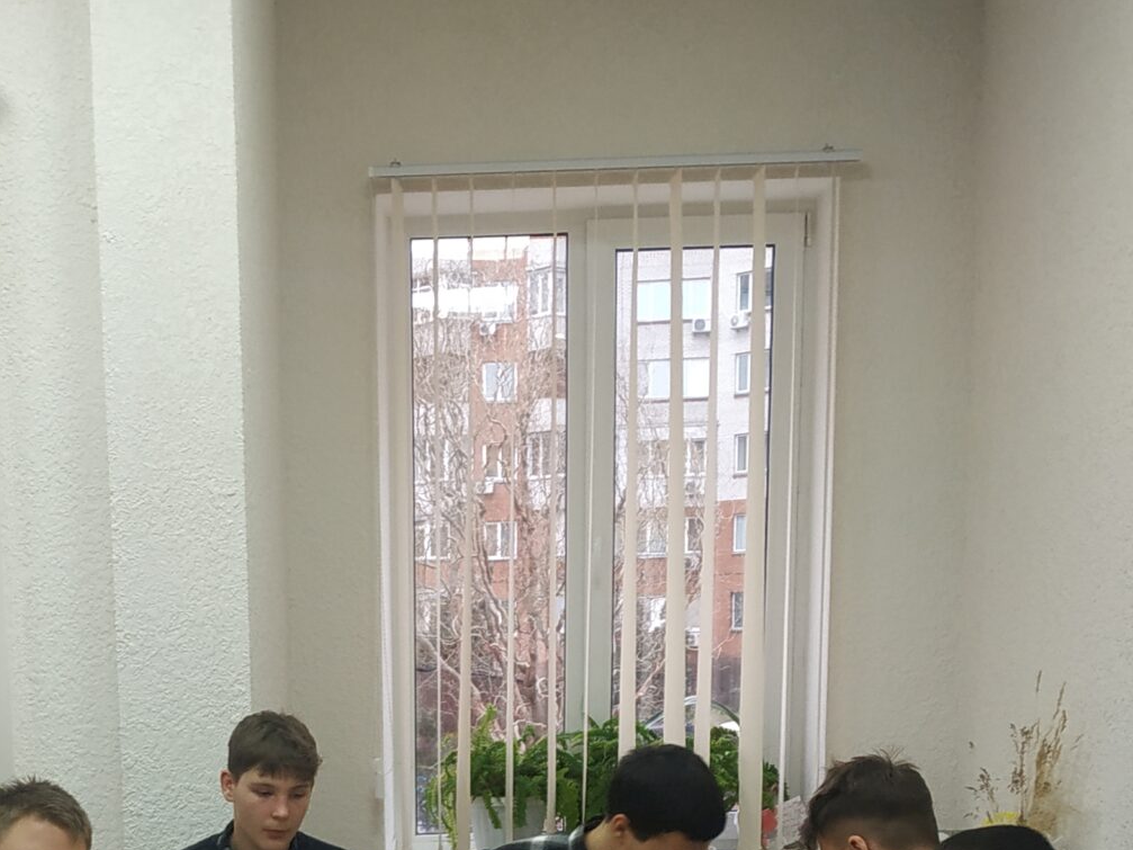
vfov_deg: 21.9
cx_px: 359
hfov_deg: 31.4
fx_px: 1996
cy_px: 1062
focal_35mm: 61
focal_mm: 3.94
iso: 200
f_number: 1.9
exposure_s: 1/50
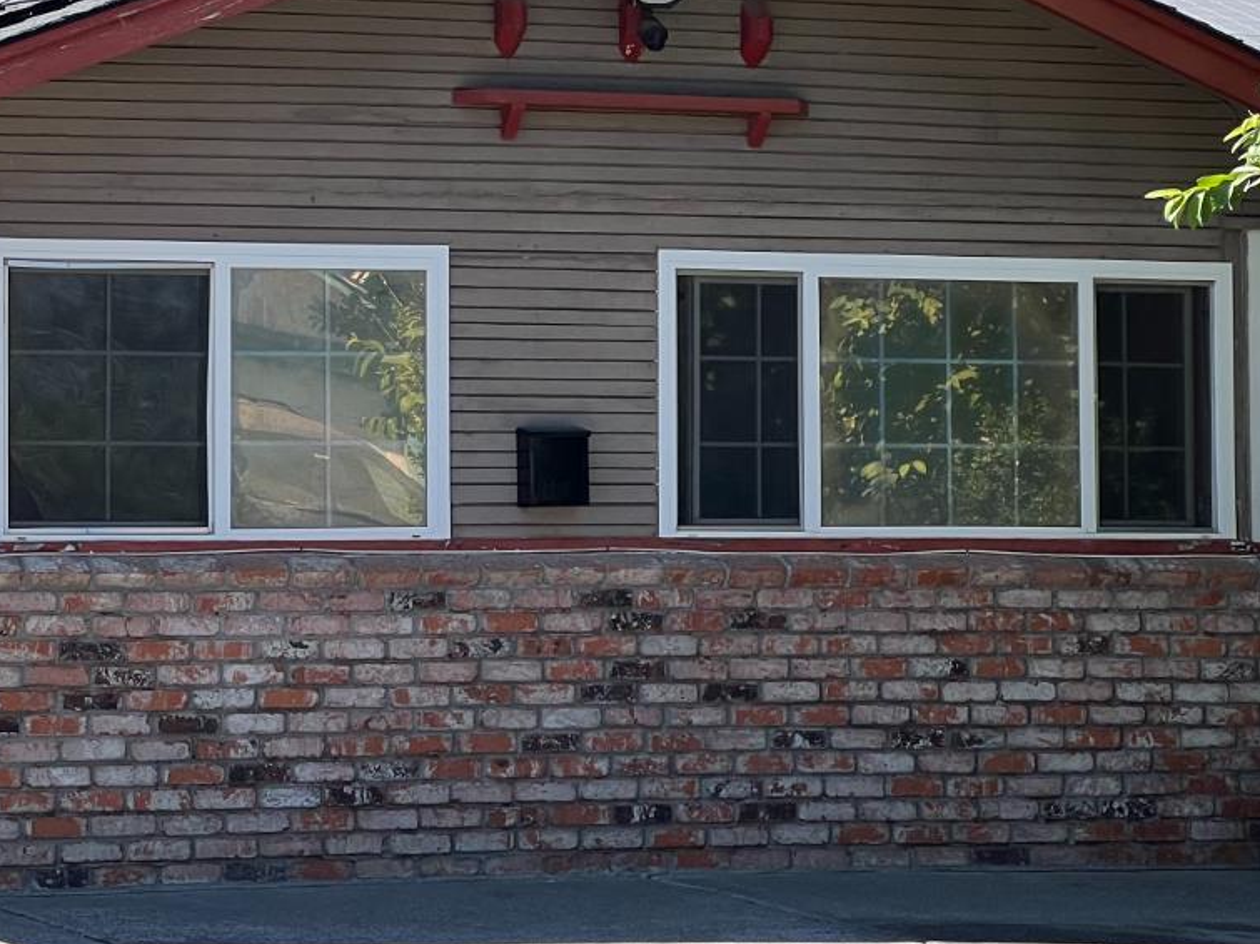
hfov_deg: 12.8
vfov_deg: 9.7
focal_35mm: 153
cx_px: 194
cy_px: 181
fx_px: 5568
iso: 32
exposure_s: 1/445
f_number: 2.8
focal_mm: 9
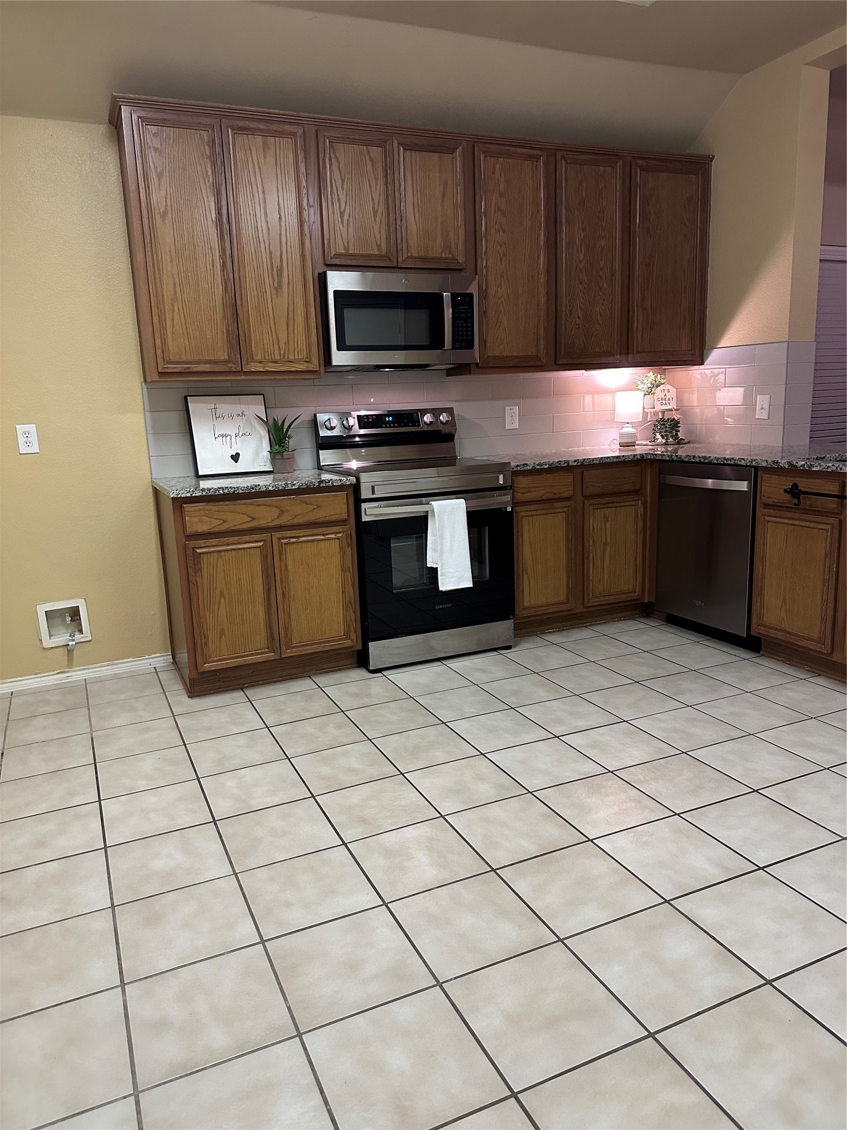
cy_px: 565
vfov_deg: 71.6
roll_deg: +1.6
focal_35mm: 24
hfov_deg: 56.8
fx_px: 783
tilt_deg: -10.5
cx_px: 424
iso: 500
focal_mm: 6.86
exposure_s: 1/60
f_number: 1.78
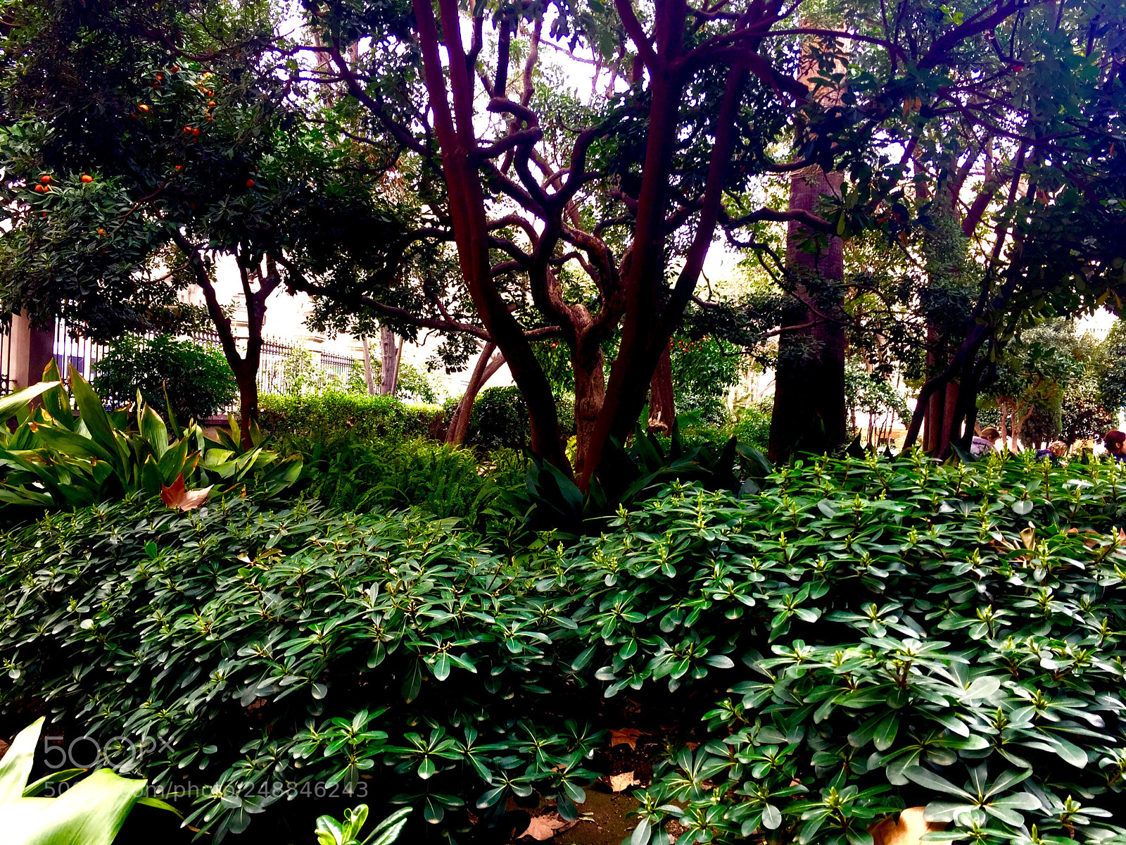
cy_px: 422
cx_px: 563
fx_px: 943
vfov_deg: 48.2
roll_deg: -4.3
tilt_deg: +0.8
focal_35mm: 29
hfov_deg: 61.7
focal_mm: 4.15
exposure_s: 1/50
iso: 32
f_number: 2.2
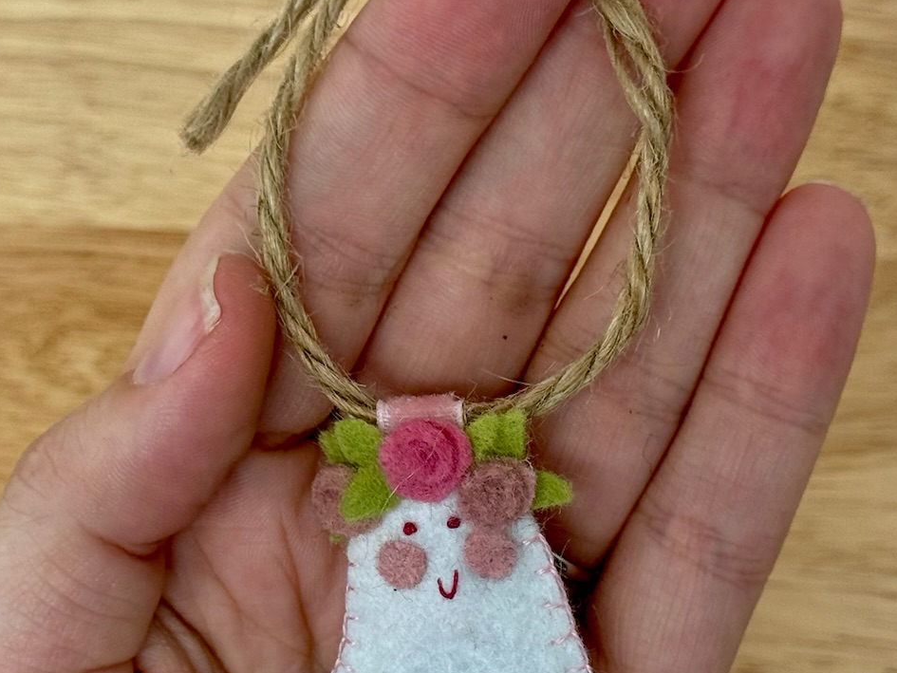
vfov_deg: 14.2
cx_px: 405
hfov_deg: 18.9
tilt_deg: -72.0
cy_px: 543
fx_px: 2695
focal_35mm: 104
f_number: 1.78
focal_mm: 6.76
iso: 50
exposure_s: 1/60
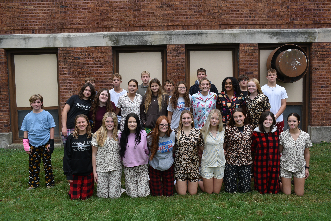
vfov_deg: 38.4
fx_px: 317
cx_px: 166
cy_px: 110
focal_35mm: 34
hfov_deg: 55.1
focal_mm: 23
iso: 200
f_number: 5.6
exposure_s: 1/250
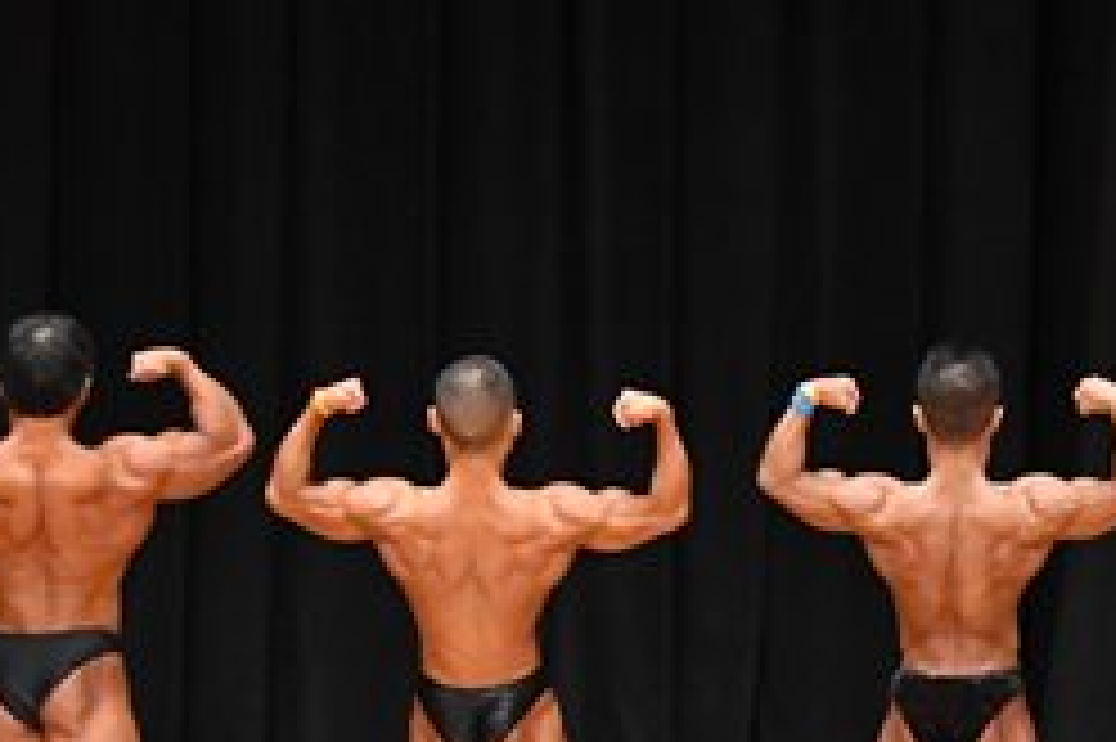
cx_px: 1033
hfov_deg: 6.1
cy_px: 441
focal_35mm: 338
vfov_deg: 4.1
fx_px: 10471
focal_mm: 72
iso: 4000
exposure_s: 1/400
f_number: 5.6
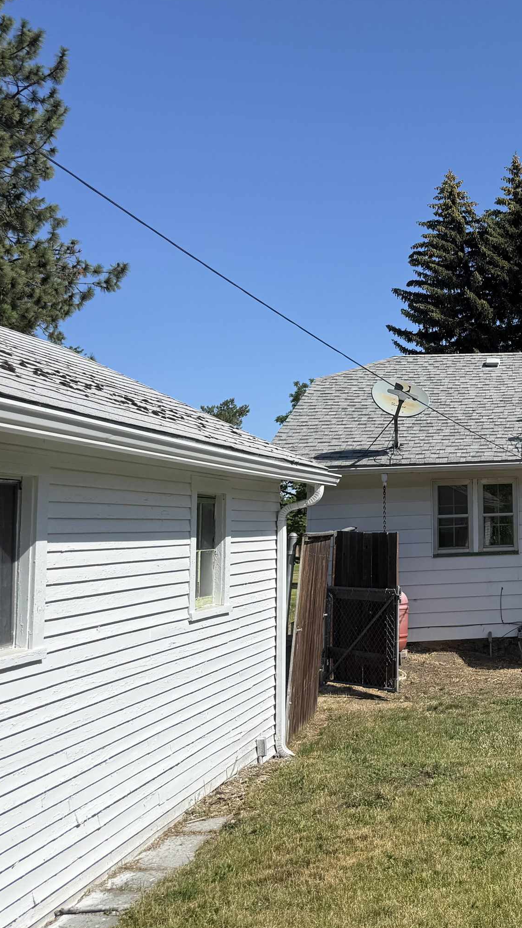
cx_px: 619
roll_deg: +2.1
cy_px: 408
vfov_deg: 50.4
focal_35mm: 40
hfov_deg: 26.6
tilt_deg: +7.3
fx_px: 984
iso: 80
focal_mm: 6.76
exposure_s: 1/3953
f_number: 1.78
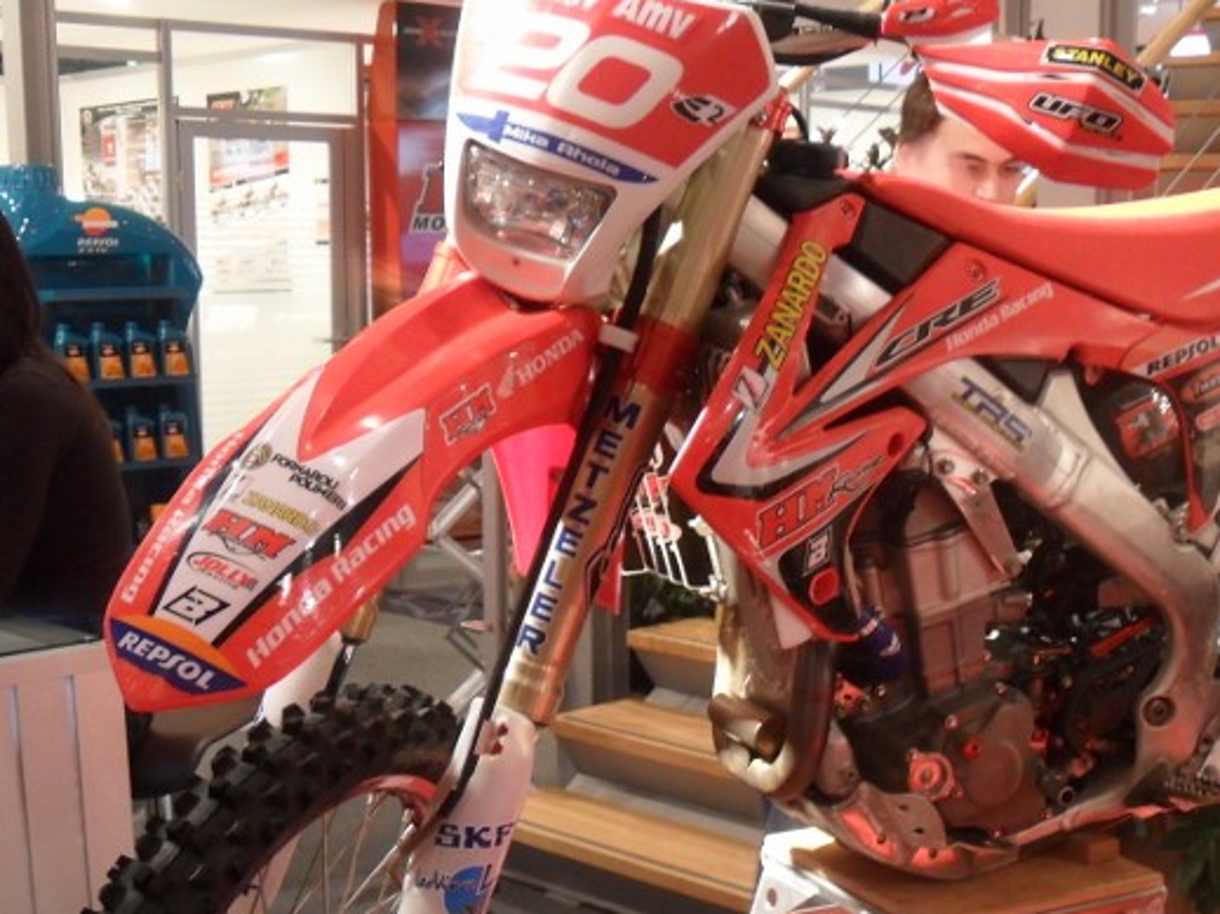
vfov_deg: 26.9
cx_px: 830
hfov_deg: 35.2
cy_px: 609
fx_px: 1903
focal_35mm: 54
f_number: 2.8
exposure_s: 1/20
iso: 200
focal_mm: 6.2
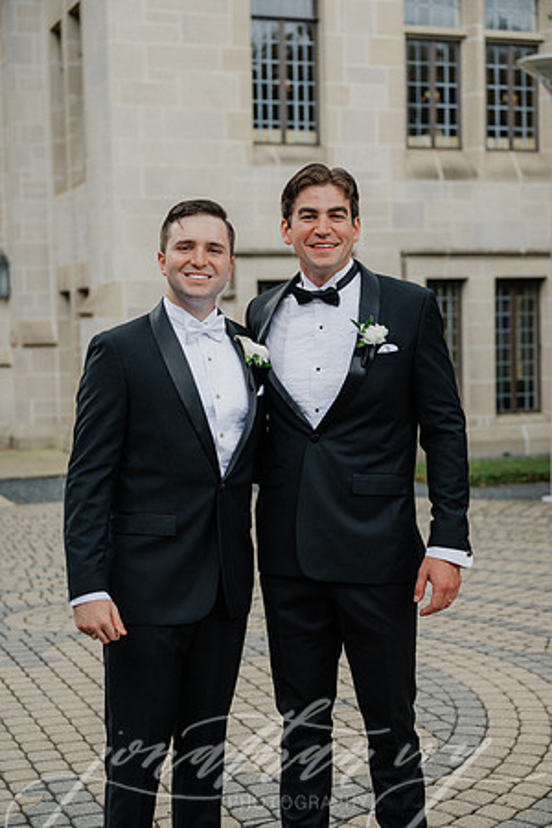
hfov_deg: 22.6
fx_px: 1380
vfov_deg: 33.4
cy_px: 414
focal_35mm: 60
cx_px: 276
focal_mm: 60
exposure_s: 1/320
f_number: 3.5
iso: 160
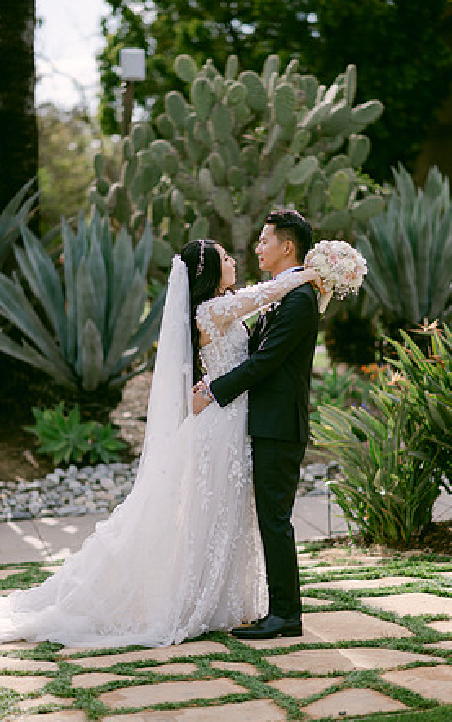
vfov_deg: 23.6
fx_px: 1734
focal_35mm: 88
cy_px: 362
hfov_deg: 14.9
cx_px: 227
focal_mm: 85
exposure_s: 1/2500
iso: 100
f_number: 2
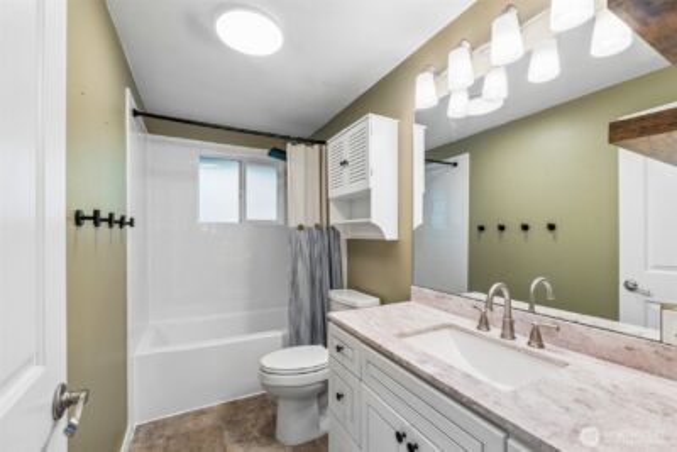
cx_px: 338
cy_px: 226
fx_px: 282
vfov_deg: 77.4
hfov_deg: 100.4
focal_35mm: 15
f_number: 9
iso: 250
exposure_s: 1/10
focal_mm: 10
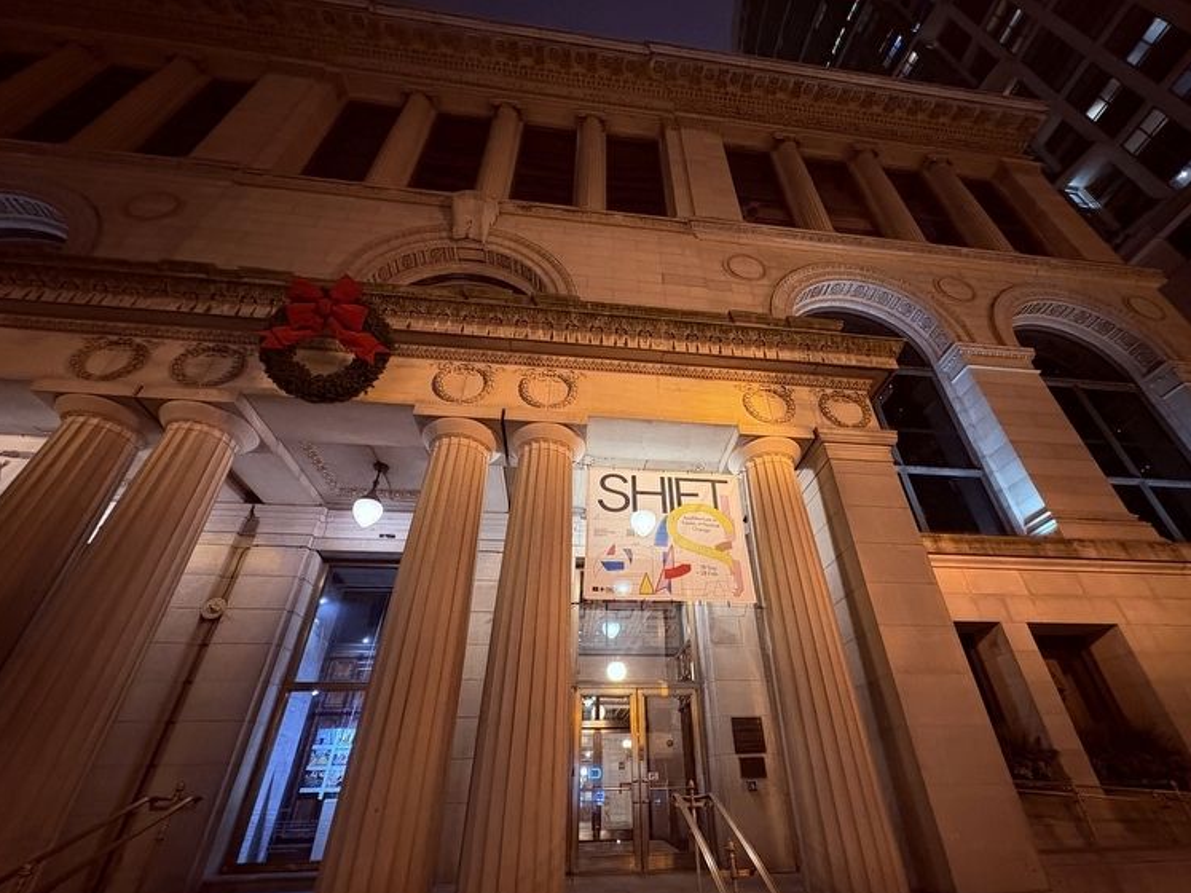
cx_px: 630
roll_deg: +2.0
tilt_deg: +34.4
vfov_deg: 81.6
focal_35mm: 15
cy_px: 477
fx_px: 516
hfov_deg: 98.1
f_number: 2.2
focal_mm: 2.22
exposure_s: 1/60
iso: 1000
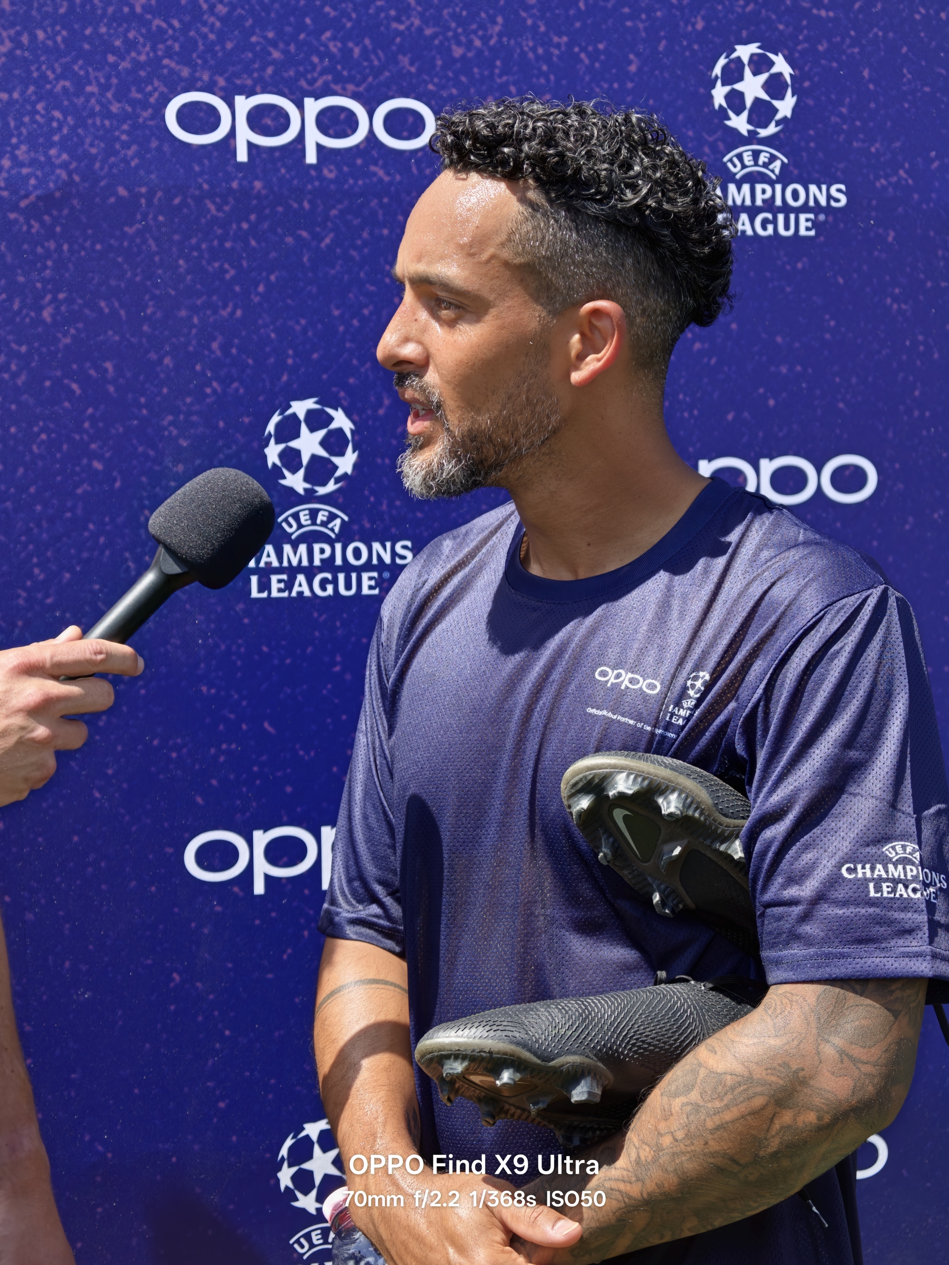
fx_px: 2559
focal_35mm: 70
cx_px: 474
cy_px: 632
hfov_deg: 21.0
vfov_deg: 27.8
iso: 50
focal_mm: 20.1
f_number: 2.2
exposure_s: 1/368
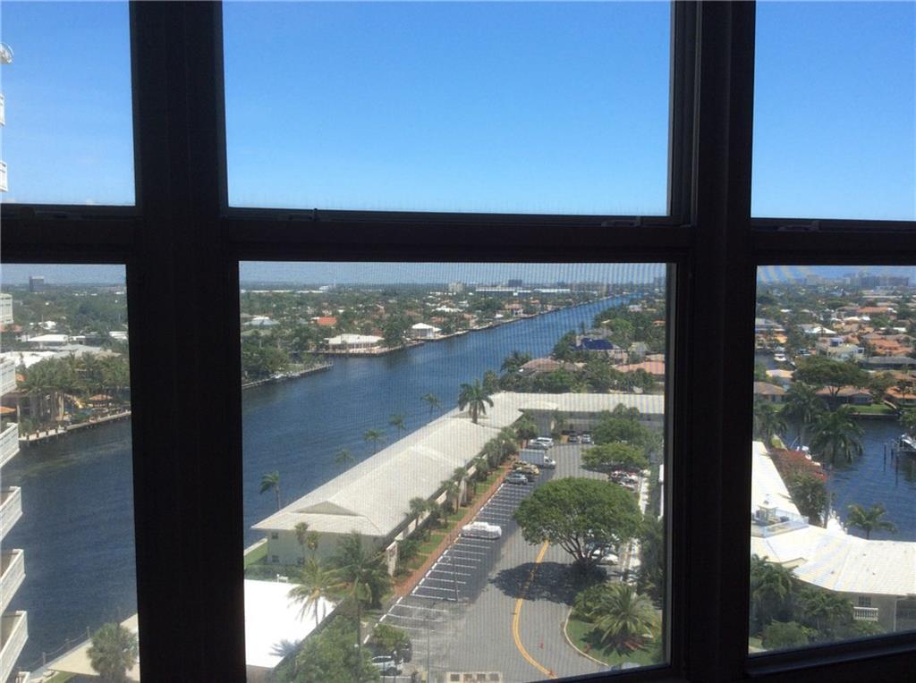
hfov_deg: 56.9
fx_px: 845
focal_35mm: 32
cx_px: 458
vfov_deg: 44.0
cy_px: 342
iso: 32
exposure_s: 1/534
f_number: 2.4
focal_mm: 3.3
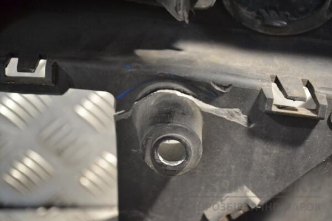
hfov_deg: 29.9
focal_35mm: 68
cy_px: 110
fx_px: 622
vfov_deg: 20.2
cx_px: 166
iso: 3200
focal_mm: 45
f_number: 5.3
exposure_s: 1/100
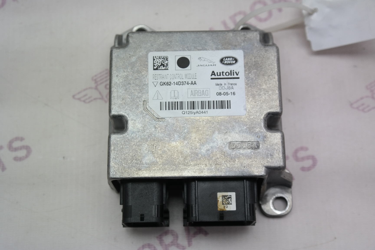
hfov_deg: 37.5
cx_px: 188
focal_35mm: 53
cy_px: 125
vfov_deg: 25.5
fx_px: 552
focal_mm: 35
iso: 200
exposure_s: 1/100
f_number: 4.5
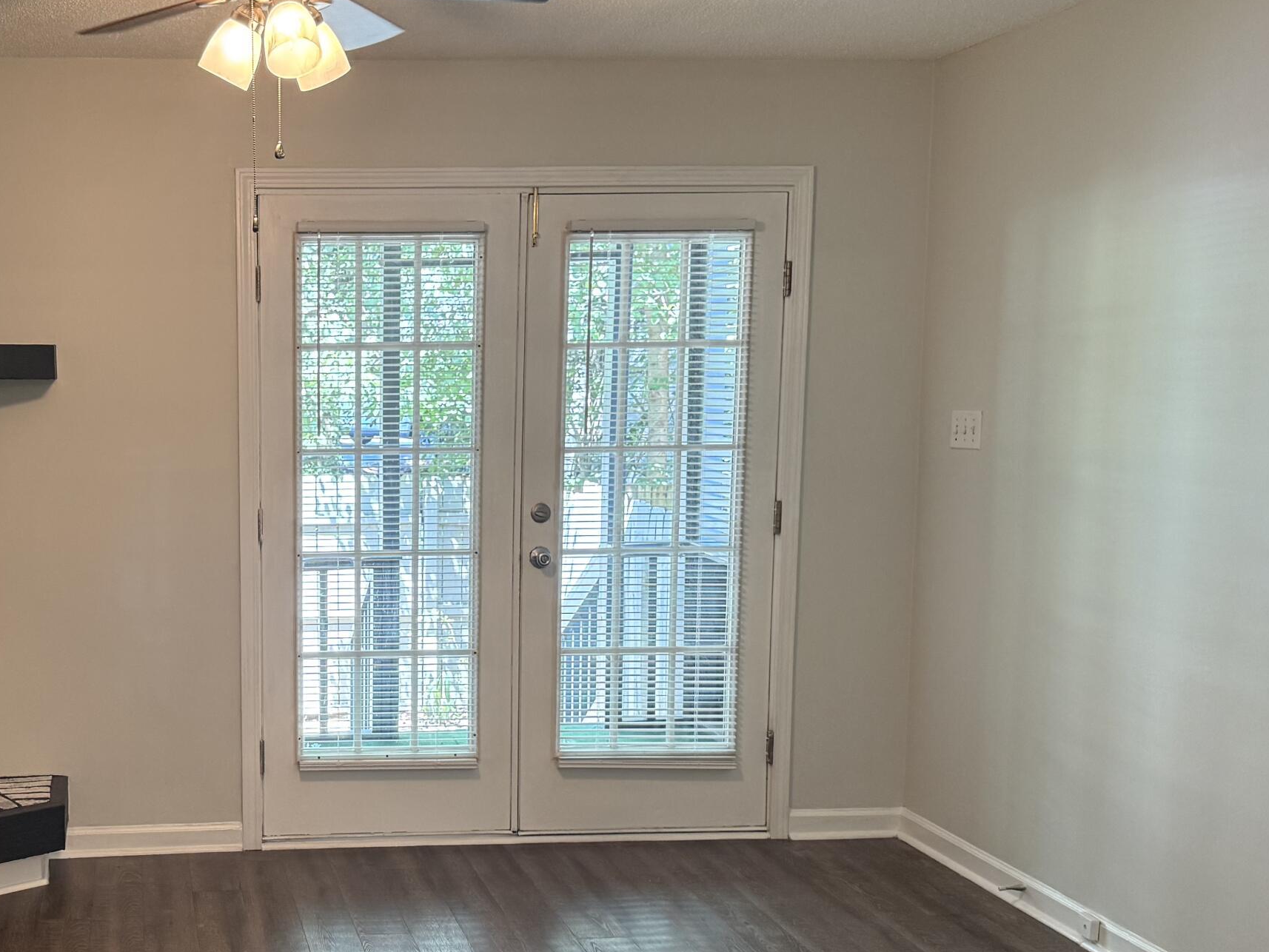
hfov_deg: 42.6
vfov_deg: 34.2
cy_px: 591
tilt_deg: -6.4
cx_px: 239
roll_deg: +0.1
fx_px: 1540
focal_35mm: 42
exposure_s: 1/60
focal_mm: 6.76
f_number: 1.78
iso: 250
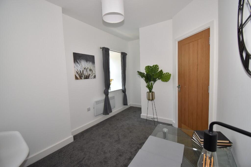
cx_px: 126
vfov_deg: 77.3
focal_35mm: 15
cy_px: 84
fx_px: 105
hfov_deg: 100.4
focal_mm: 10
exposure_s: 1/60
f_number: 5.6
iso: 400
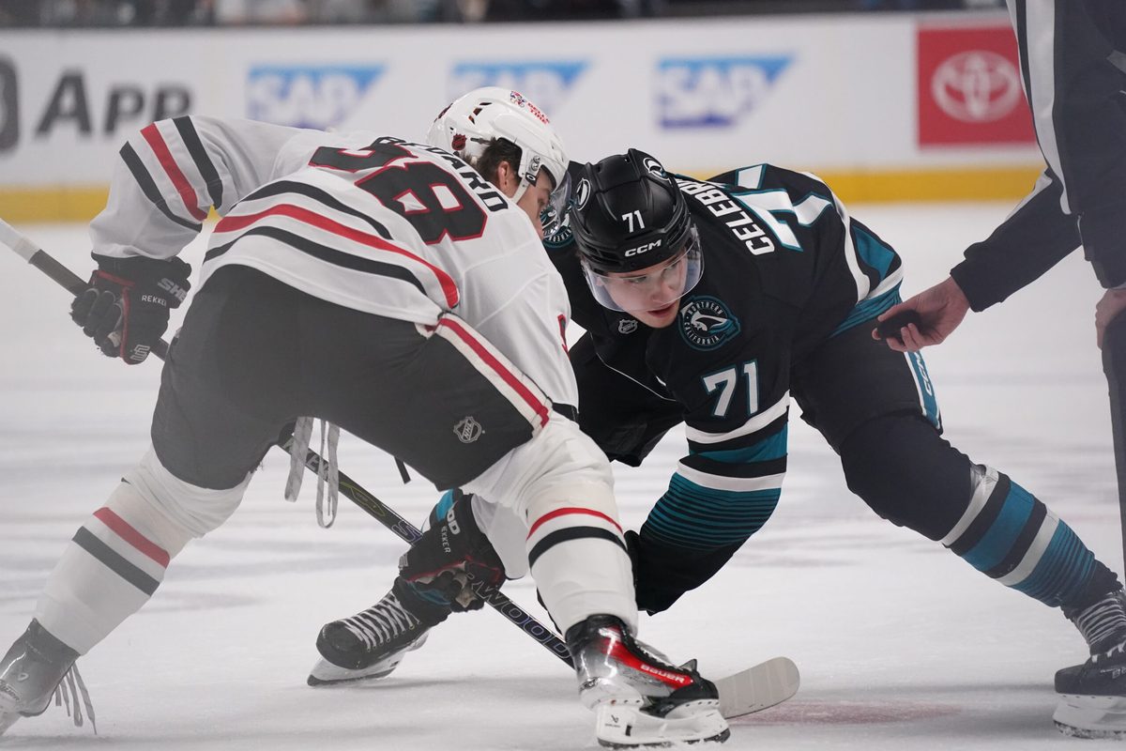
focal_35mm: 321
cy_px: 376
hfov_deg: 6.4
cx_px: 563
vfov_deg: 4.3
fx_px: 10039
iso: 6400
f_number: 5.6
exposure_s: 1/2000
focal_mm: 321
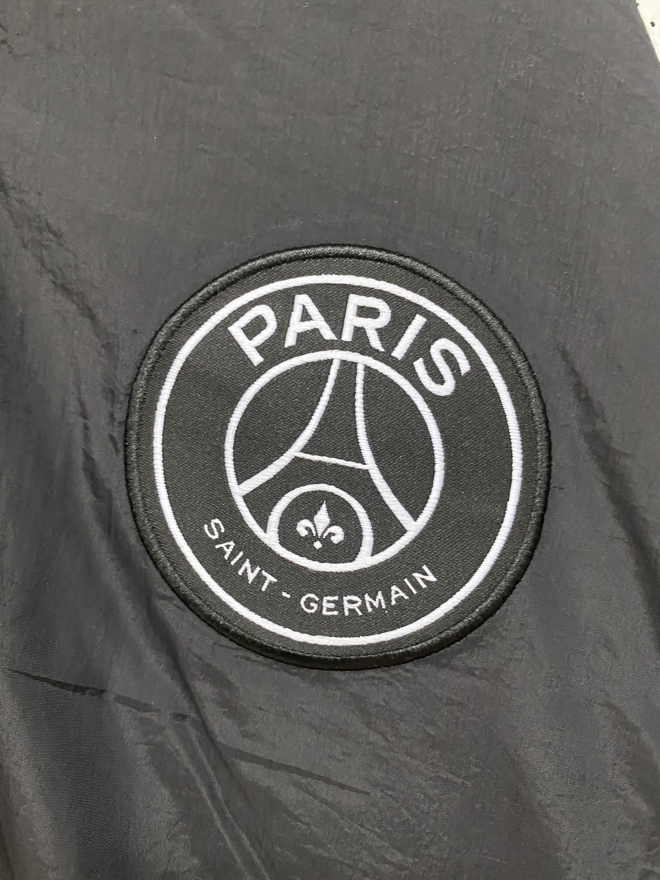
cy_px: 440
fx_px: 661
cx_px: 330
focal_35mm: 26
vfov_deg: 67.3
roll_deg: -7.2
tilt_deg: -0.6
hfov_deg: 53.1
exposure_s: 1/33
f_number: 1.8
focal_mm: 4.25
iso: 640
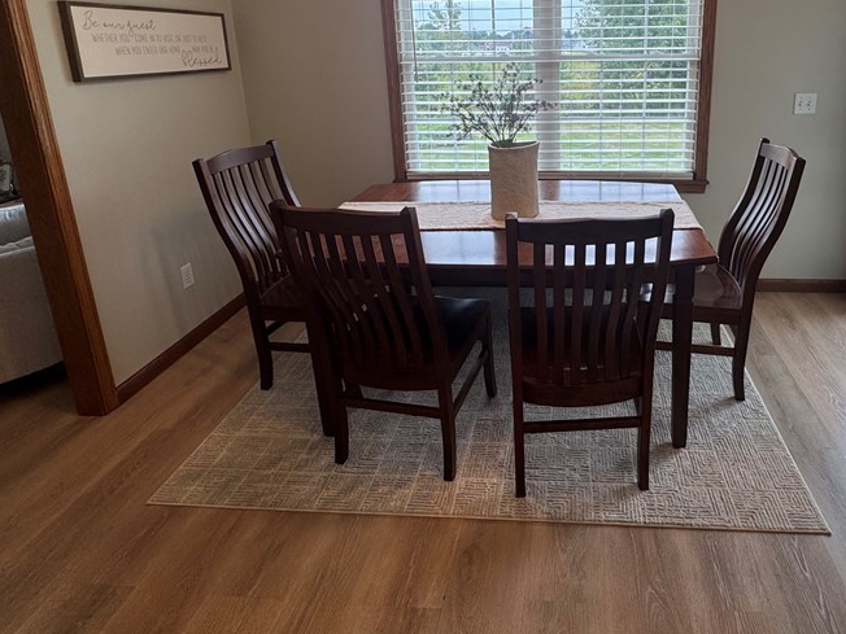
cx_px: 545
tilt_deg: -14.4
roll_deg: +0.4
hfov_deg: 74.6
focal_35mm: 22
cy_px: 172
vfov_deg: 58.5
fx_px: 538
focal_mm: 2.22
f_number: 2.2
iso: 50
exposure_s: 1/120
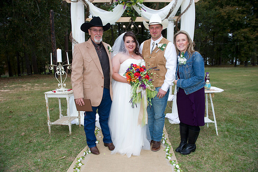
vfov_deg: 53.1
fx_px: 172
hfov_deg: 73.8
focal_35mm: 24
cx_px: 129
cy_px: 86
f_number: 4
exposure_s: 1/125
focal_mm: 24
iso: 800
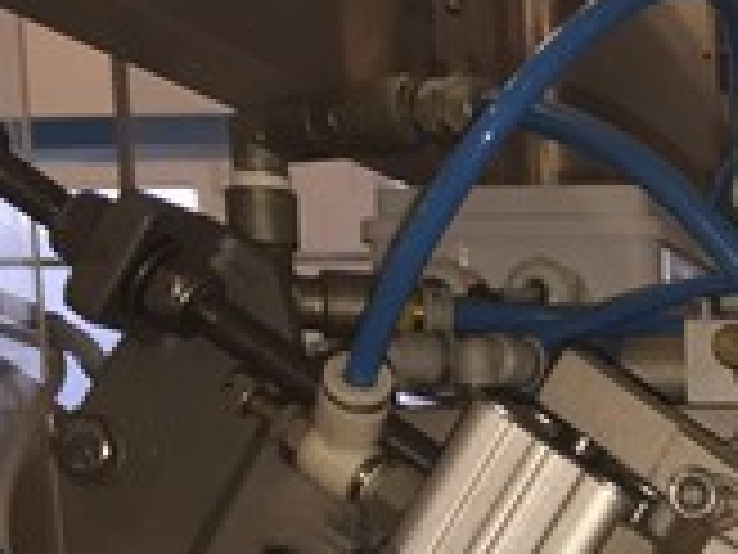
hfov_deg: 15.4
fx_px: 2409
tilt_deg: -8.3
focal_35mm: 113
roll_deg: -1.6
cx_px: 1260
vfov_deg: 11.9
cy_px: 1067
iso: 40
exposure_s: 1/33
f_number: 2.2
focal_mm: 4.15
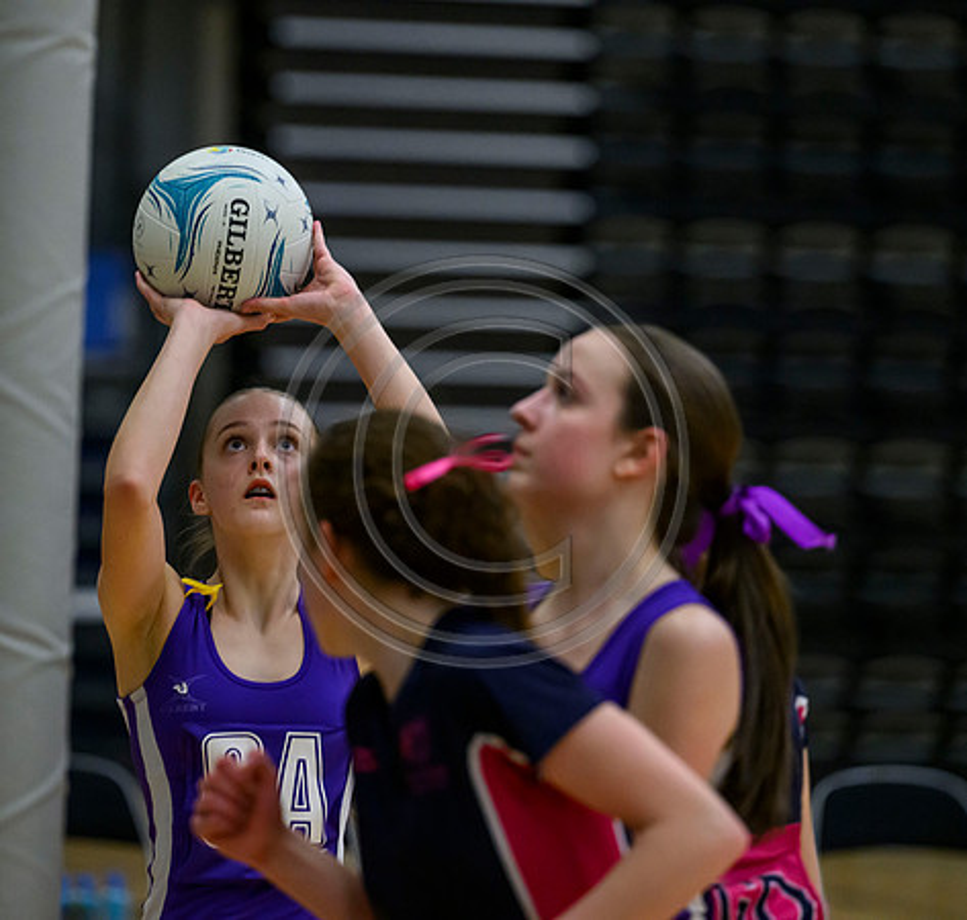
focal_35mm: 249
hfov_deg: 7.2
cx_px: 395
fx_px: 7669
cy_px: 460
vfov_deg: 6.9
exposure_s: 1/1000
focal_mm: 200
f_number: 3.5
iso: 6400
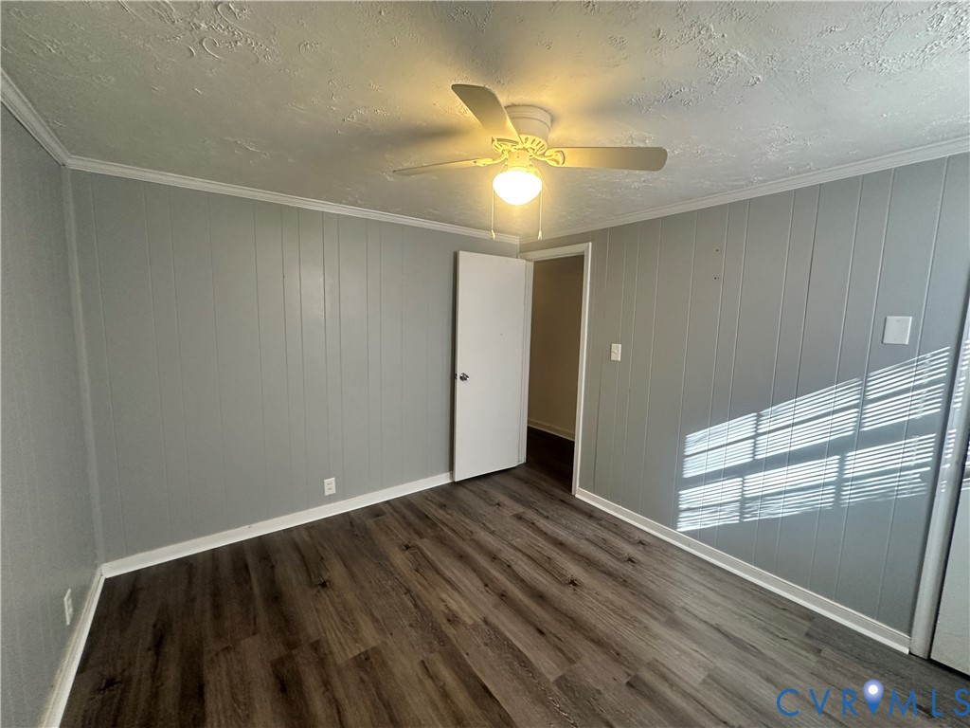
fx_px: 392
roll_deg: -0.5
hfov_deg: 102.1
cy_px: 364
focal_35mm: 14
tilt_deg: -4.7
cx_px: 485
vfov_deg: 85.7
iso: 250
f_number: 2.2
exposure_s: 1/60
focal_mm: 2.22
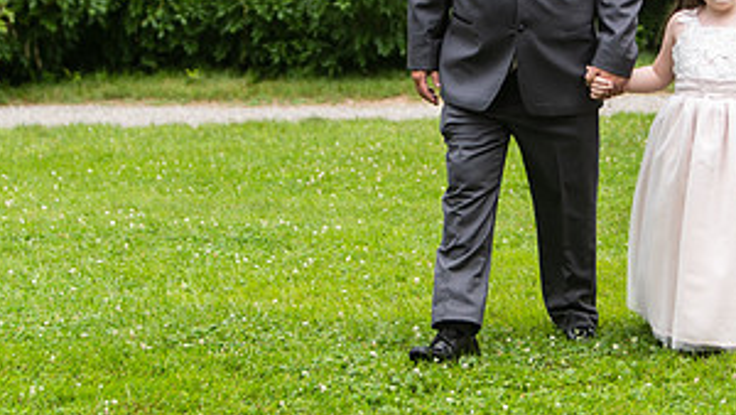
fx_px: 2772
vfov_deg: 8.5
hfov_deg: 15.1
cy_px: 107
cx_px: 503
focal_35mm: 142
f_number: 2.8
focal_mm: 70
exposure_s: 1/1000
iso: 200
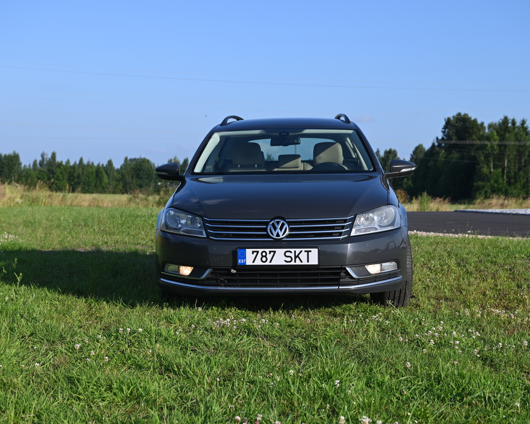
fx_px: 1067
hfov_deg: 27.9
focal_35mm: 68
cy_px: 211
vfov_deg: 22.5
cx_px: 265
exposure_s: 1/640
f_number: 7.1
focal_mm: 60
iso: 200
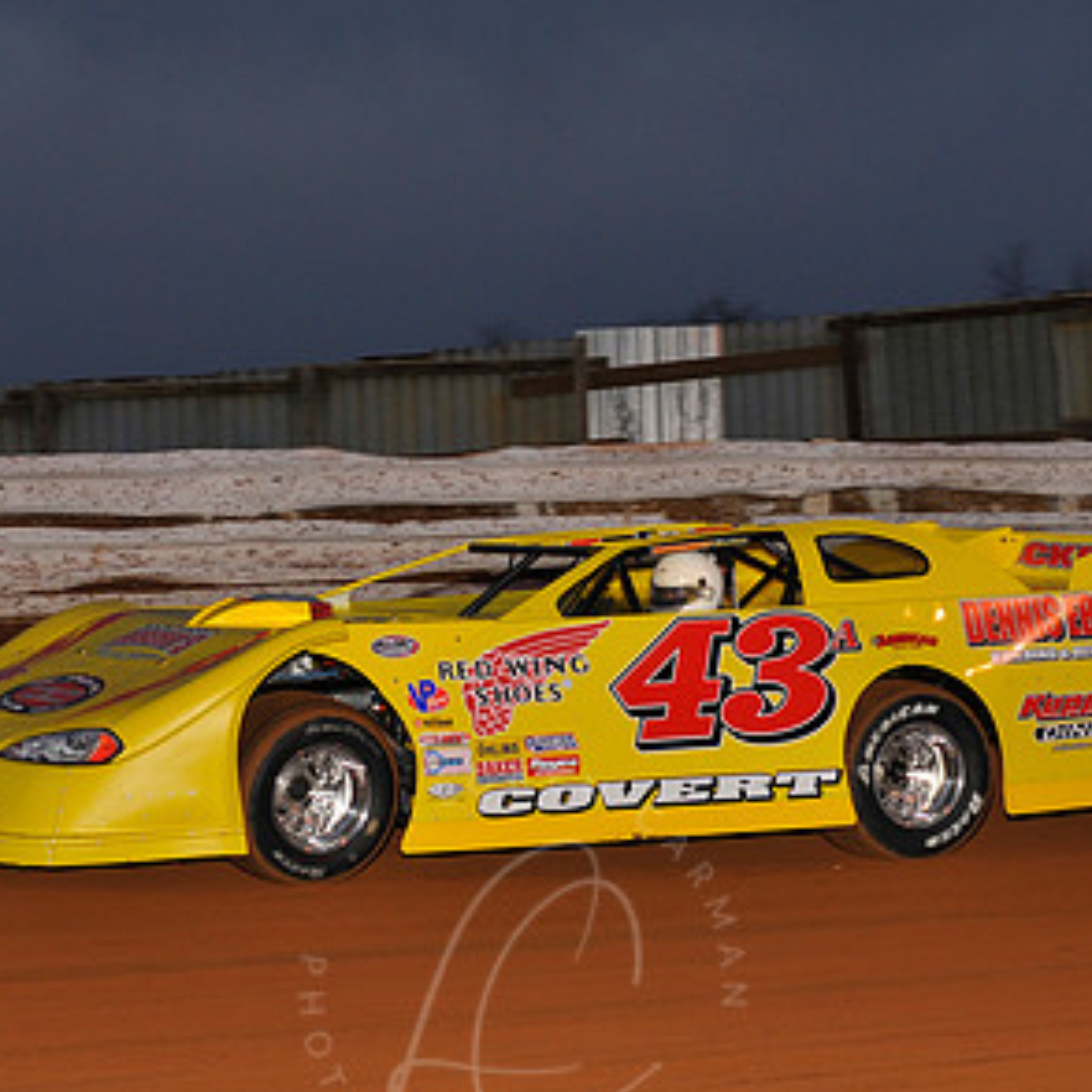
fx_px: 4783
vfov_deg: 13.0
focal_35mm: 134
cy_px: 646
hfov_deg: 13.0
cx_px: 520
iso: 500
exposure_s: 1/250
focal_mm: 80
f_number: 7.1
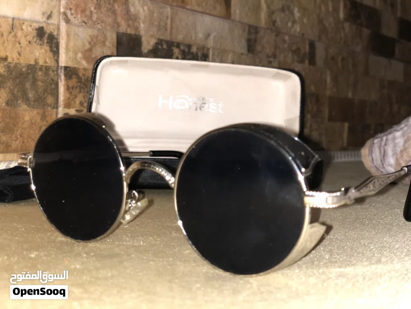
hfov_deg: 36.8
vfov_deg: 28.0
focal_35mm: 52
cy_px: 154
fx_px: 617
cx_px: 206
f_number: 2.4
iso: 40
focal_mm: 6
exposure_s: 1/30
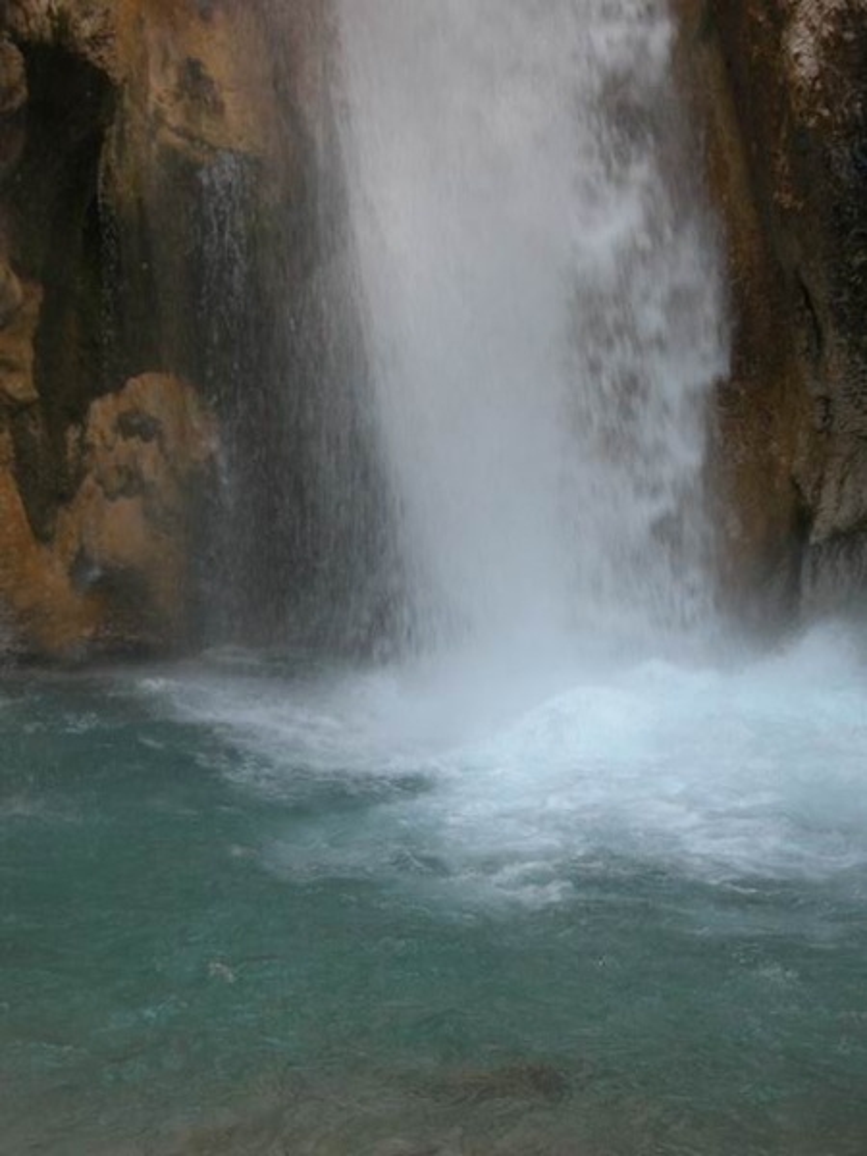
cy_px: 578
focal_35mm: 107
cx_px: 434
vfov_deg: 18.4
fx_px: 3573
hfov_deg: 13.8
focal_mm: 27.3
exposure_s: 1/186
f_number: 4.1
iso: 100
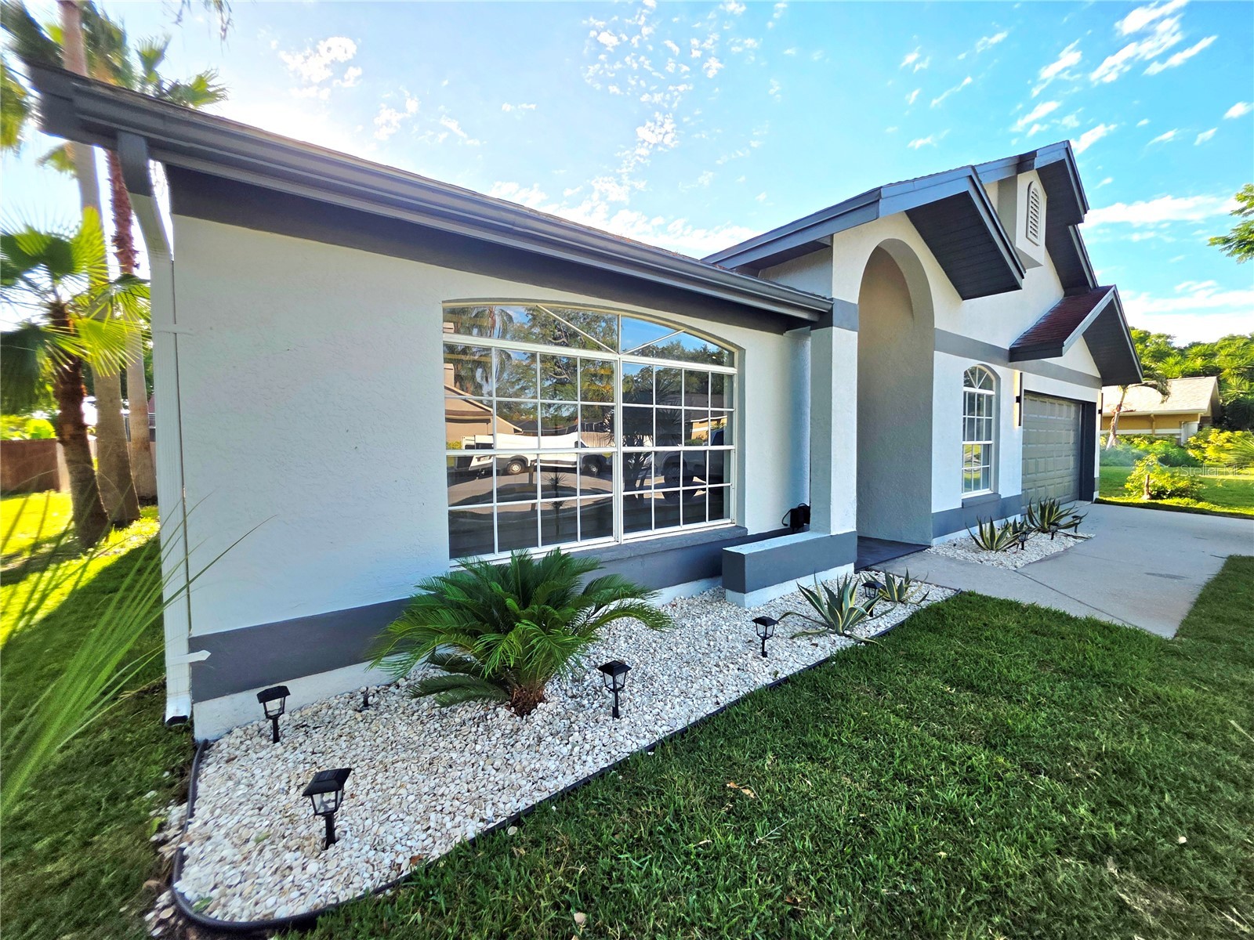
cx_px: 627
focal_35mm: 13
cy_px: 470
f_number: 1.9
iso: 40
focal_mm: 2.2
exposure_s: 1/1250
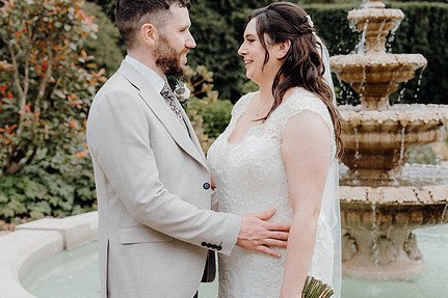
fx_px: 821
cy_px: 146
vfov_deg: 20.6
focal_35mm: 66
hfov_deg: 30.5
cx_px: 233
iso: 125
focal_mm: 49
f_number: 3.5
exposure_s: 1/200
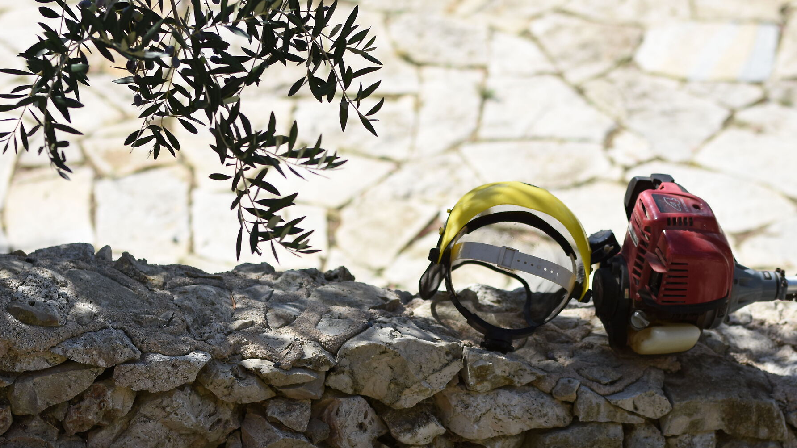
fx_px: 3797
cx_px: 496
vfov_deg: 6.8
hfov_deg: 12.0
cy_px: 264
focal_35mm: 180
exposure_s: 1/8000
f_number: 2.4
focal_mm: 85
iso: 250
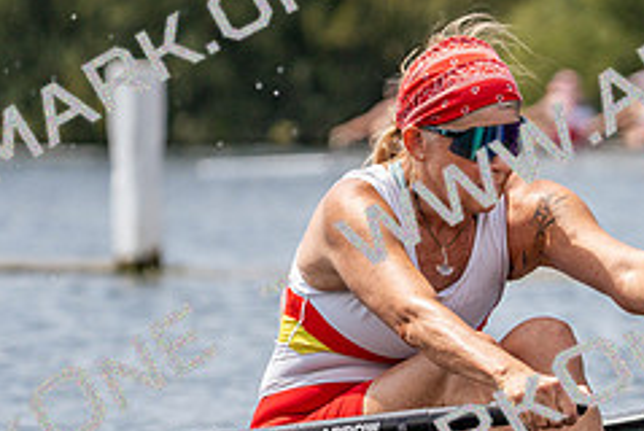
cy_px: 273
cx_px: 668
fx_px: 10549
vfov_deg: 2.3
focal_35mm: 589
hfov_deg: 3.5
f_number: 5.6
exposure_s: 1/1600
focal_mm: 243
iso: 200
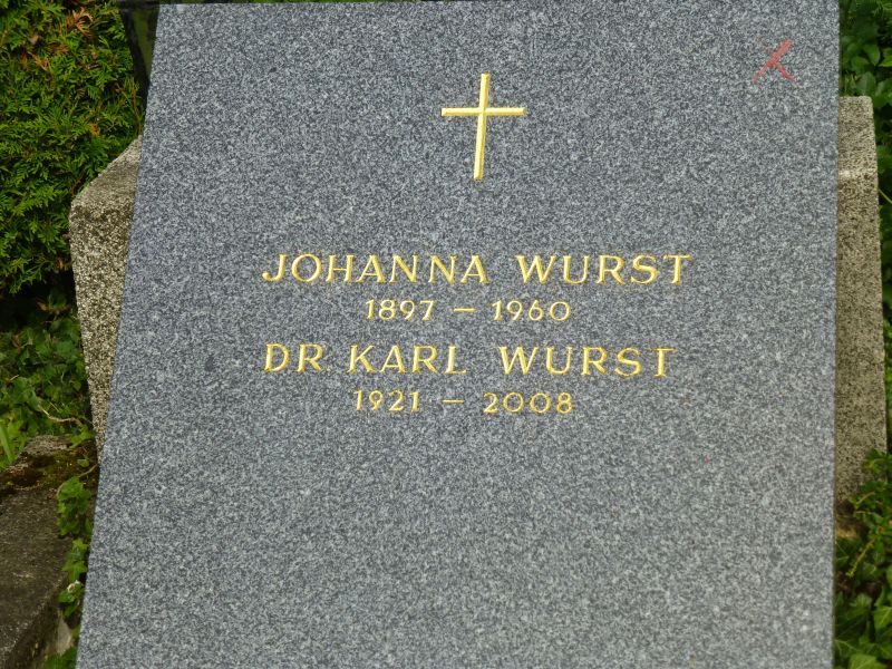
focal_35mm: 102
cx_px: 446
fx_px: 2628
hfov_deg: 19.3
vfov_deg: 14.5
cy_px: 334
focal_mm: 18.2
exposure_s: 1/320
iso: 100
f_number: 5.3
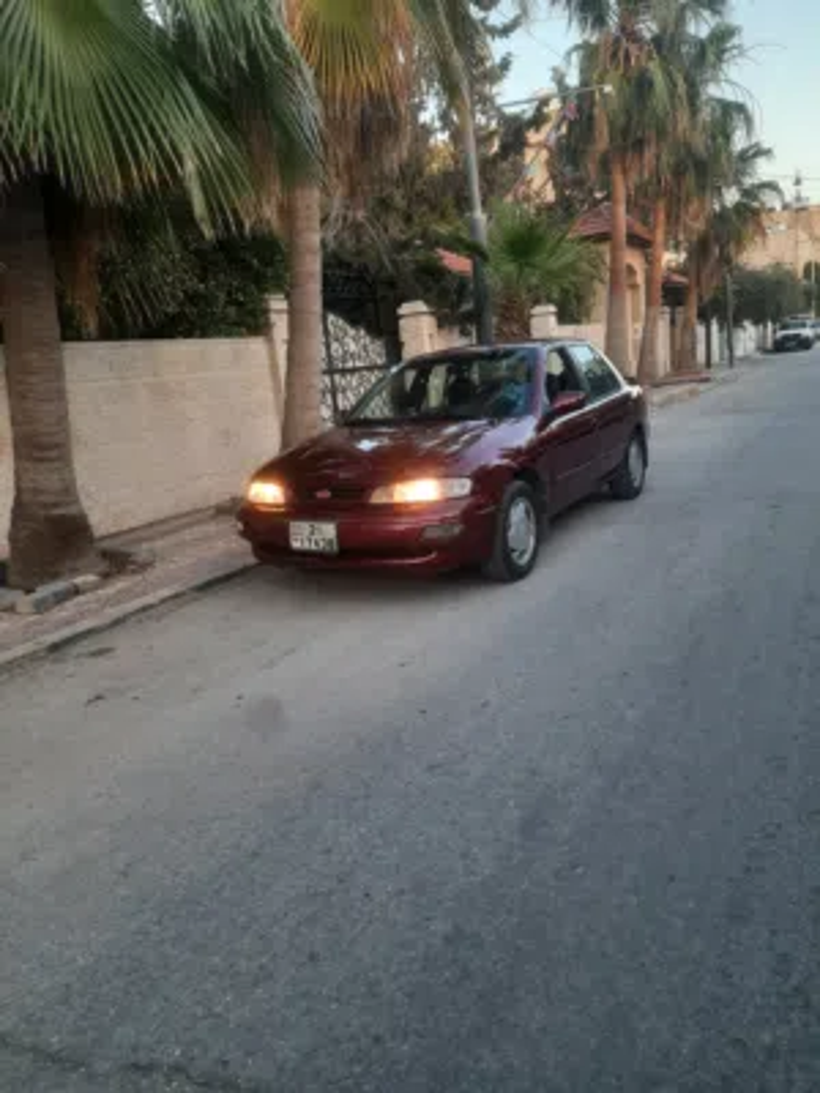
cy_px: 546
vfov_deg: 69.4
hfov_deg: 54.9
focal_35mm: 25
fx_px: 790
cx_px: 410
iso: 50
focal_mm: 4.6
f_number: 2
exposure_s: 1/50
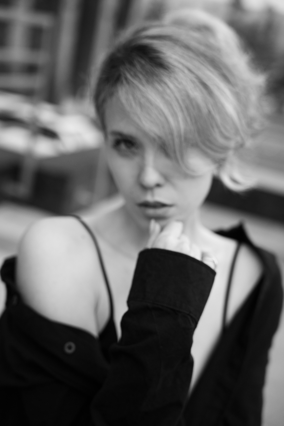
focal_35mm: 51
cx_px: 142
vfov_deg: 38.7
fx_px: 607
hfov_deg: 26.3
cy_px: 213
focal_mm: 51.3
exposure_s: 1/640
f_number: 3.2
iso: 1600
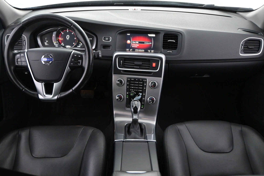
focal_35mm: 32
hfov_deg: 59.5
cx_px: 132
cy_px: 88
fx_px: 231
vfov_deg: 41.7
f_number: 4
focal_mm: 21
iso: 2800
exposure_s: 1/30
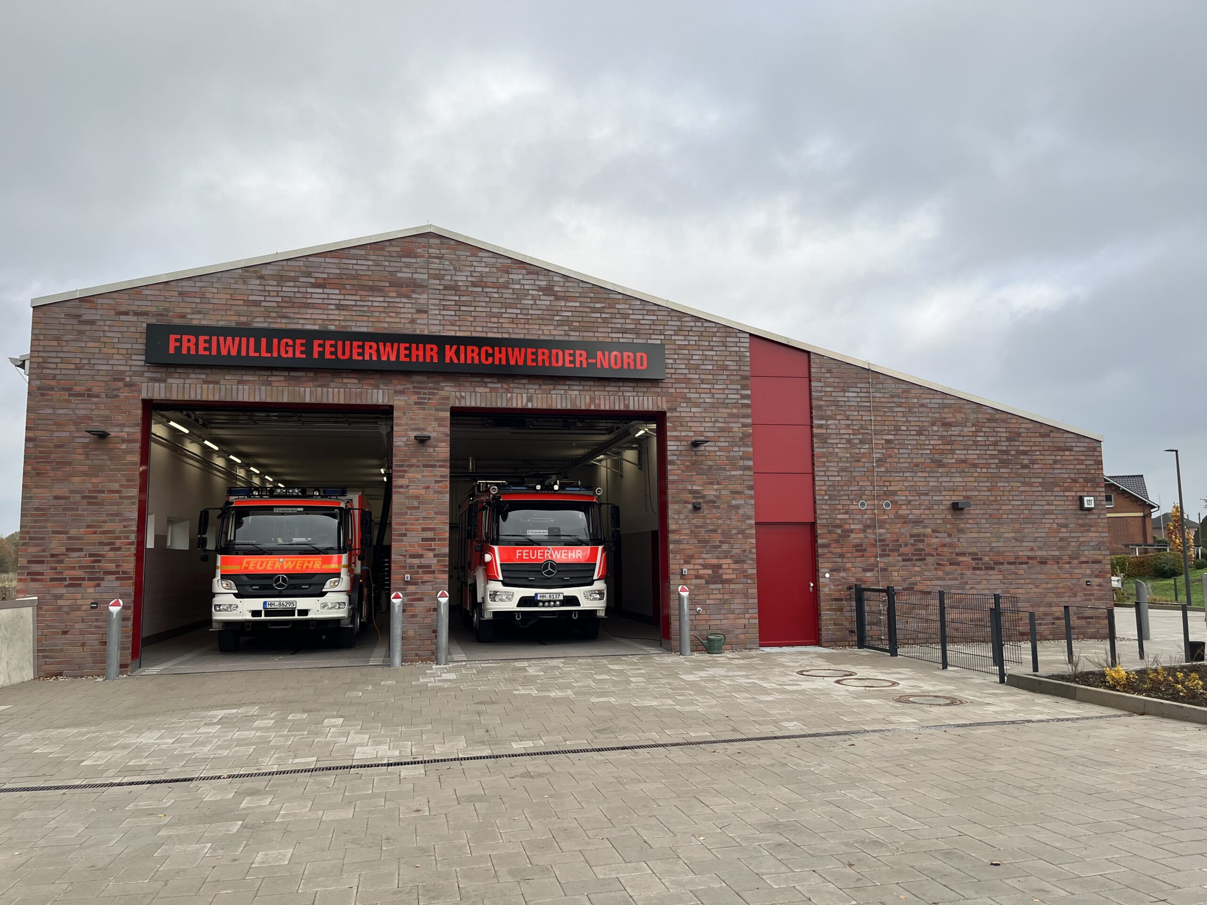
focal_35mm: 26
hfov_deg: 67.3
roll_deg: +1.5
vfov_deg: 53.1
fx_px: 907
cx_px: 604
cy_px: 452
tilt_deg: +6.4
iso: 50
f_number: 1.6
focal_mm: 5.1
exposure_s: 1/2024
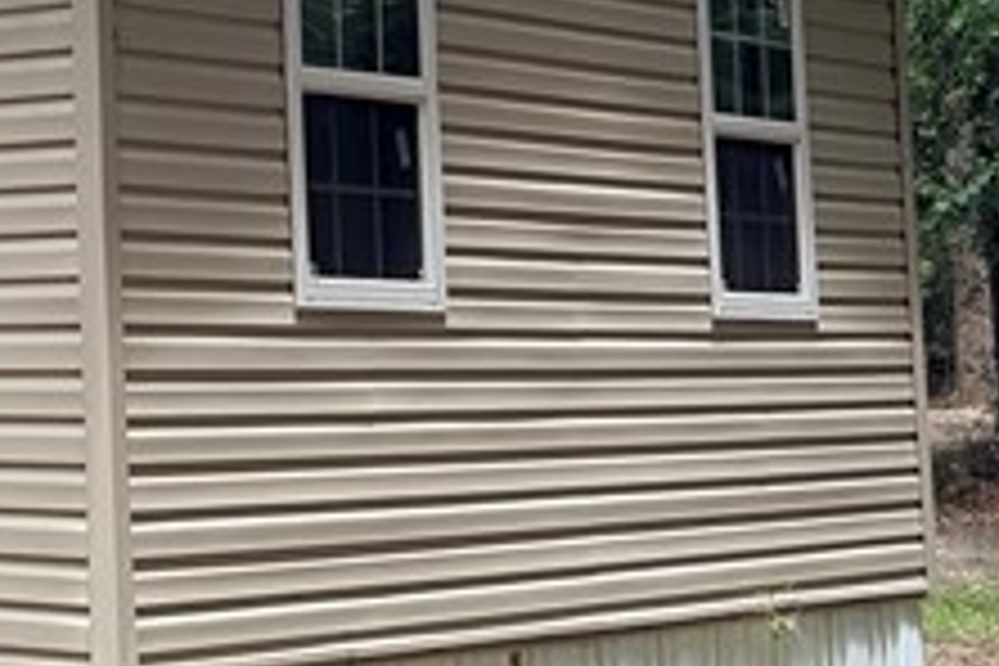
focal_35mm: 115
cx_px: -706
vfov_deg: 11.8
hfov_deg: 15.6
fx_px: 3191
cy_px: 36
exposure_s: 1/840
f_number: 1.78
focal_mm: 6.76
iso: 100
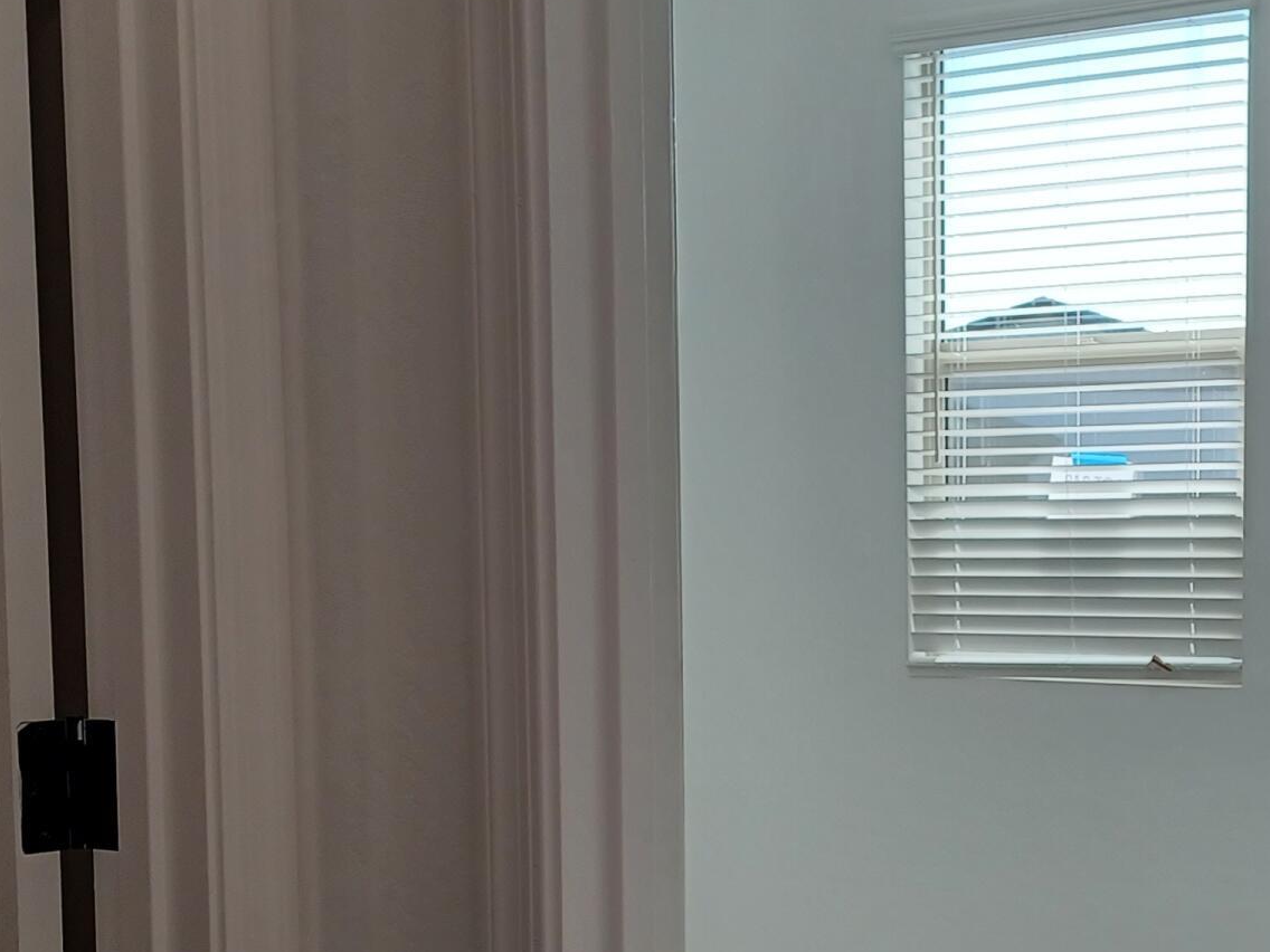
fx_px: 2421
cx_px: 1045
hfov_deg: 28.7
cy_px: 741
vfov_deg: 22.0
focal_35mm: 66
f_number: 1.8
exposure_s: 1/100
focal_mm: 4.6
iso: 64
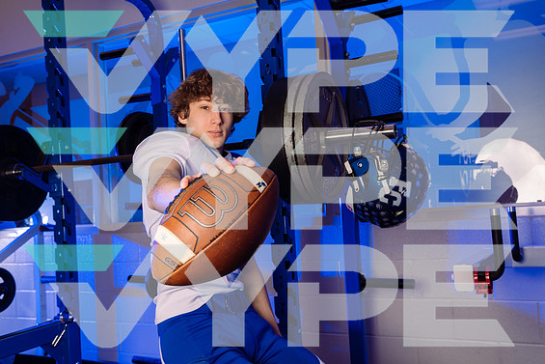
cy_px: 179
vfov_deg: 34.2
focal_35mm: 39
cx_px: 272
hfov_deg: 49.5
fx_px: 591
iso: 400
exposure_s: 1/200
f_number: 7.1
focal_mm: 38
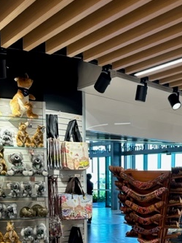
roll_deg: -0.4
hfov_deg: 30.5
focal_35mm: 46
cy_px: 214
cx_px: 152
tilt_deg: -6.8
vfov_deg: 38.7
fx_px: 323
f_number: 1.78
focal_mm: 6.86
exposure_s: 1/100
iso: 64
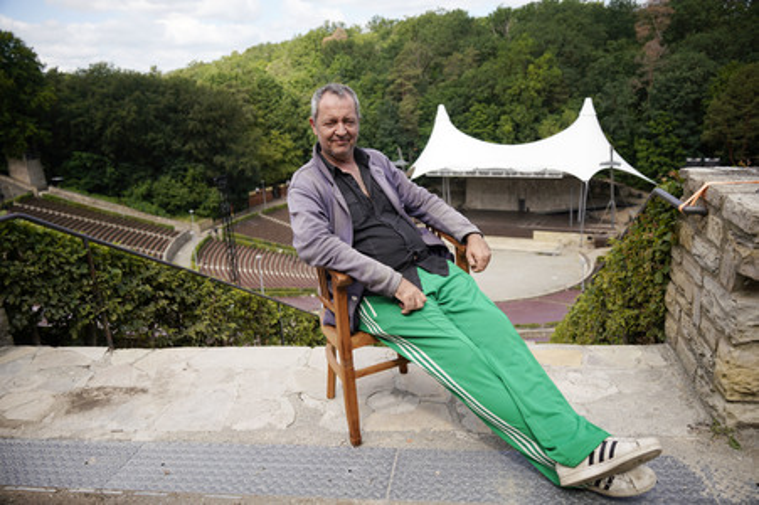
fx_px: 590
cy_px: 252
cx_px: 380
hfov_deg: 65.5
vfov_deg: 46.3
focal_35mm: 28
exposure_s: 1/800
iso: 100
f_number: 3.5
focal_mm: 28
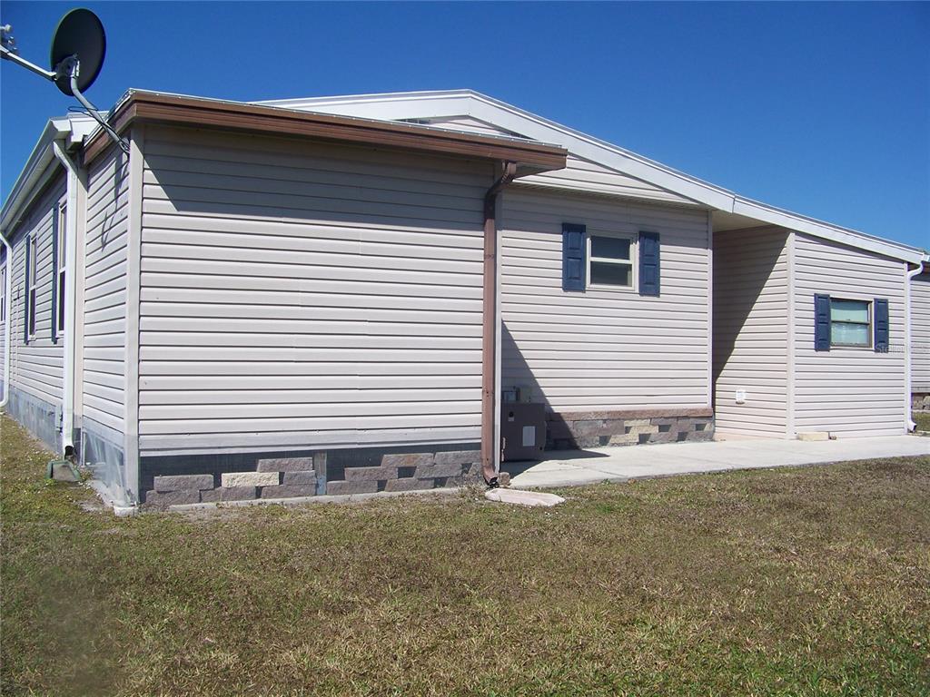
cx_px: 465
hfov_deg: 51.4
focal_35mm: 36
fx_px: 967
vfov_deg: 39.7
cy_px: 348
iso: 64
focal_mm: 5.85
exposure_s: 1/800
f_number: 4
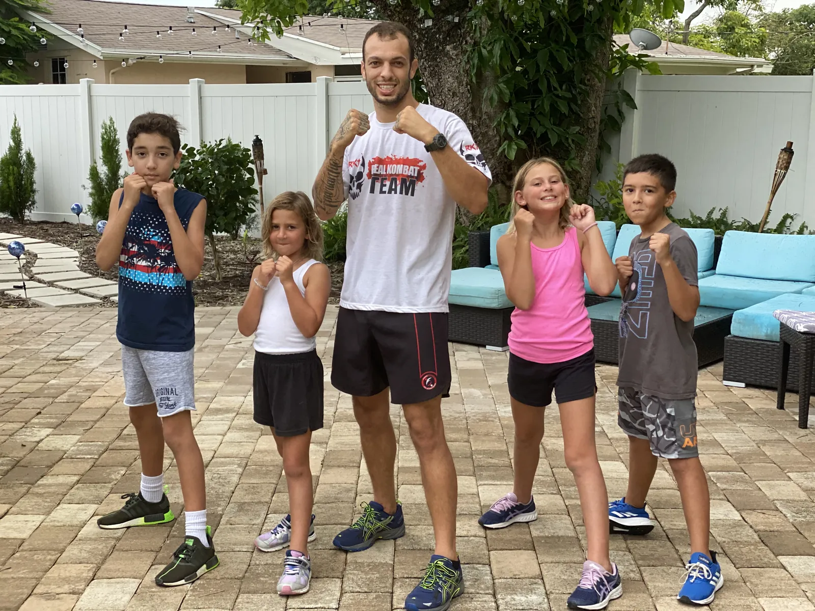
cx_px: 408
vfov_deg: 28.0
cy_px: 306
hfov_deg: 36.8
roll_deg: +0.1
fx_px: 1224
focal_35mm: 52
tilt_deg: -8.9
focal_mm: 6
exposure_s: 1/122
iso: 100
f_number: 2
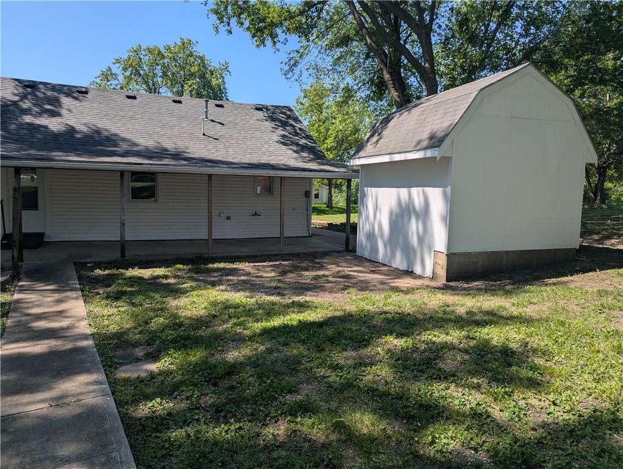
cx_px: 312
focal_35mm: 24
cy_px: 234
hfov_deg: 71.5
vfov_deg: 56.9
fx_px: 432
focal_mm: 6.81
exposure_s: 1/1433
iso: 46
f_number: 1.85
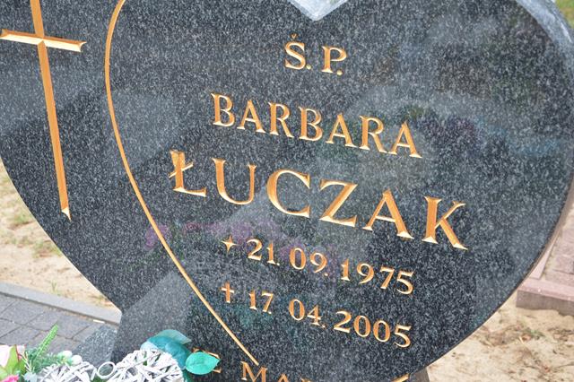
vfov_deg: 23.8
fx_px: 908
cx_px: 287
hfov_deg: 35.1
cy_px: 191
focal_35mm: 57
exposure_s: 1/100
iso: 400
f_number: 5
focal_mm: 38
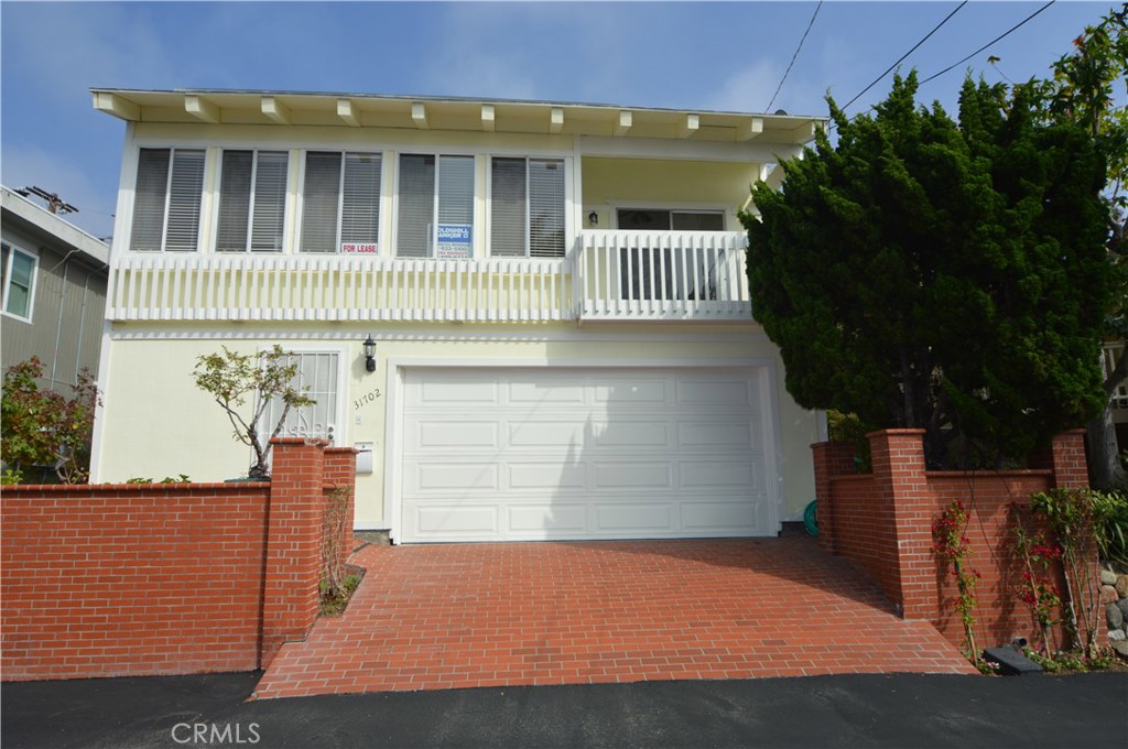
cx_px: 564
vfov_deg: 59.4
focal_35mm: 21
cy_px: 374
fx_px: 657
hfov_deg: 81.3
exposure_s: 1/320
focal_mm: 14
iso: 100
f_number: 9
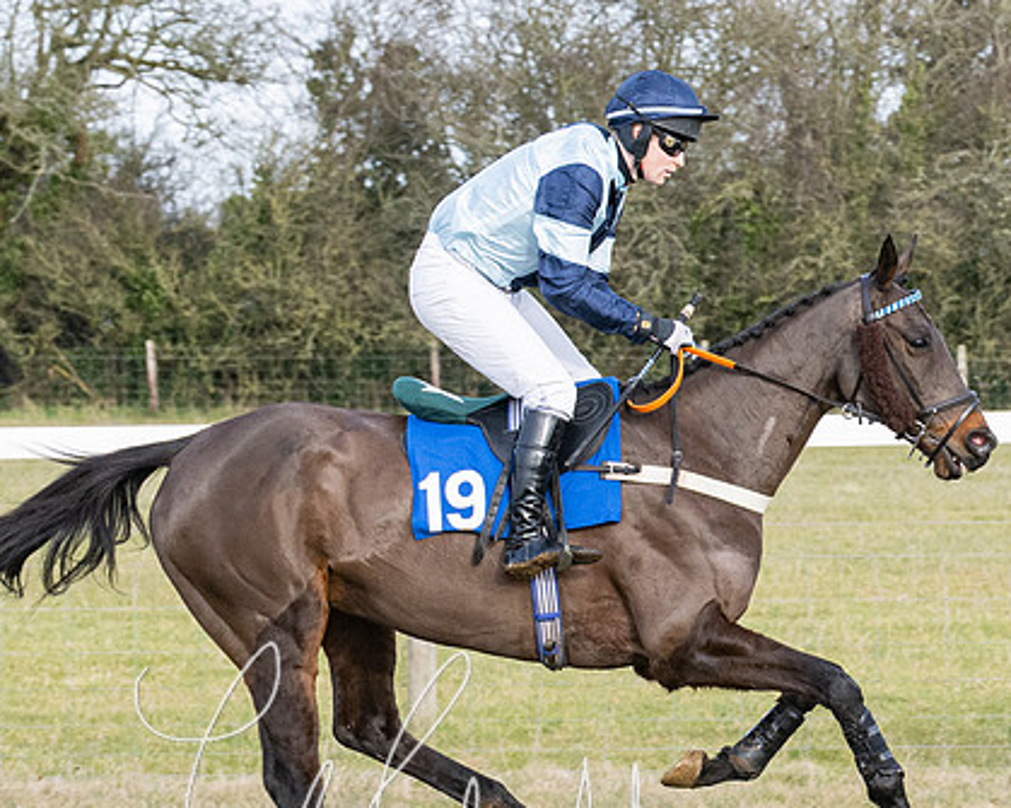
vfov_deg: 5.8
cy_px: 770
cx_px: 574
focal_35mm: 265
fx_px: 7927
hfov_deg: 7.3
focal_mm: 70
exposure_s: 1/1000
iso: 400
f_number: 5
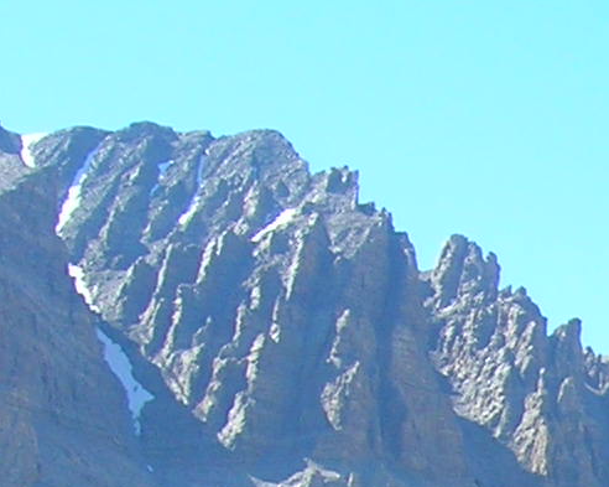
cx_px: 1227
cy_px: 835
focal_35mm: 175
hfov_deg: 10.2
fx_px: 3152
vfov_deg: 8.5
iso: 50
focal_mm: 5.7
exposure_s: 1/165
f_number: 4.9
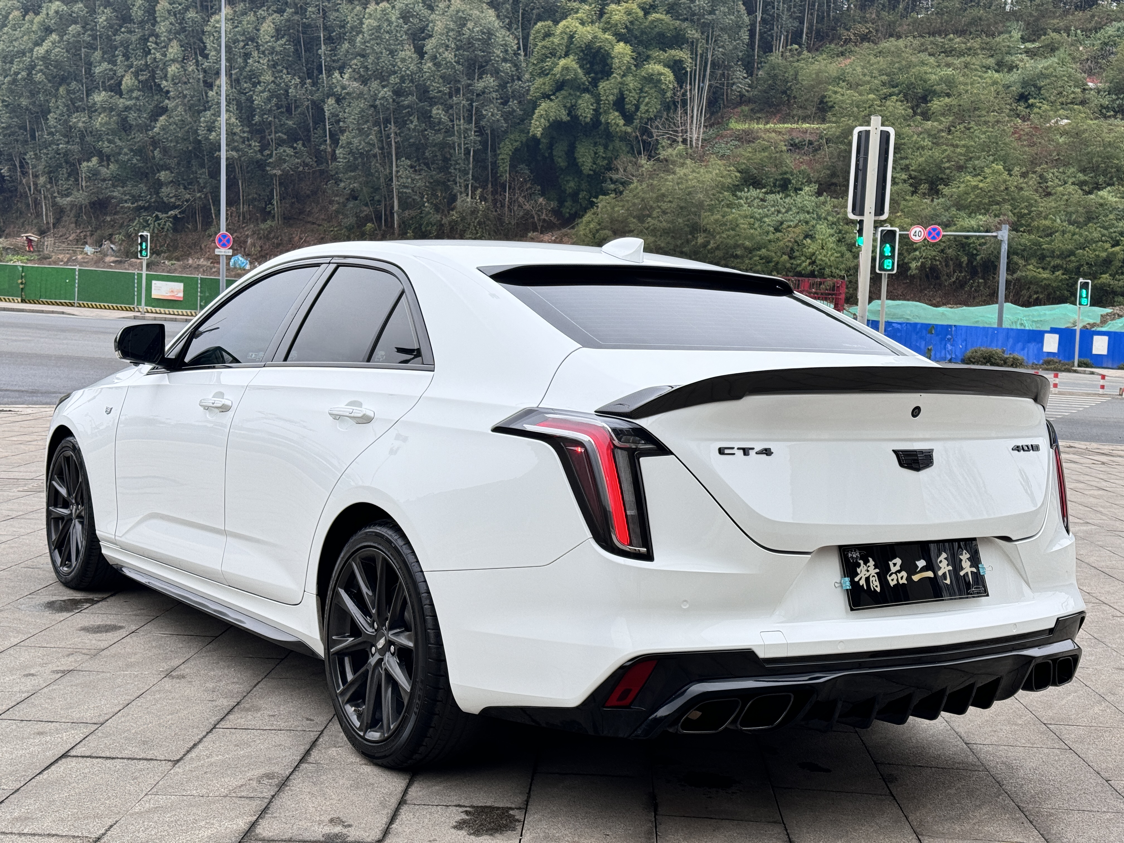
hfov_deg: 39.7
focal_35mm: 48
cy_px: 422
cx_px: 562
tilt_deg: -4.2
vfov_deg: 30.3
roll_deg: -2.5
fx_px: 1559
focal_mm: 6.76
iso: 64
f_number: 1.78
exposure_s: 1/756
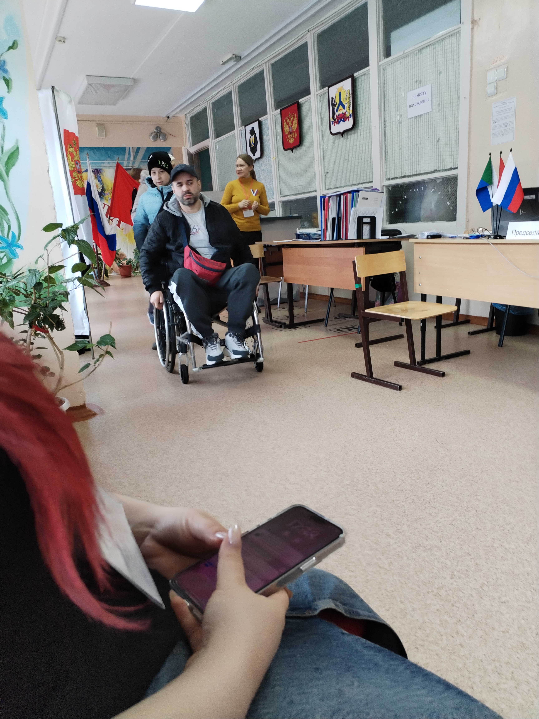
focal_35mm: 29
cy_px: 360
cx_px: 270
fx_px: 602
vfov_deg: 61.7
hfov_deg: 48.2
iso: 267
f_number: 1.8
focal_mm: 4.75
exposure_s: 1/50
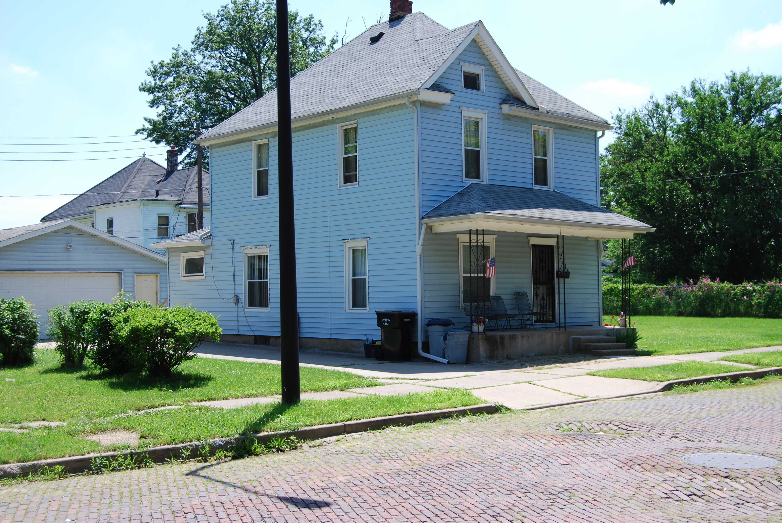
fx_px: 979
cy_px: 262
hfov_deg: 43.6
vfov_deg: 29.9
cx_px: 391
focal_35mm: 45
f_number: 7.1
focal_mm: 30
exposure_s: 1/200
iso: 100
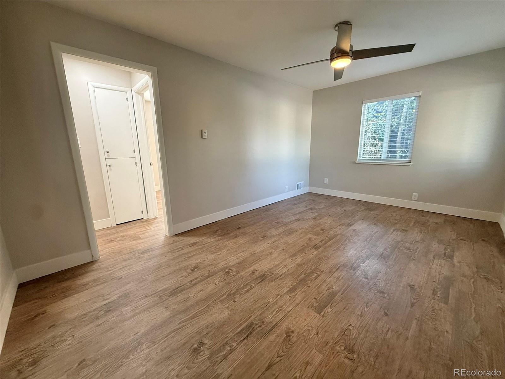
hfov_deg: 102.1
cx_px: 252
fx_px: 204
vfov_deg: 85.7
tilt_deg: -10.9
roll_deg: +1.5
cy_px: 190
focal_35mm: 14
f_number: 2.2
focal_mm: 2.22
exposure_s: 1/120
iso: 320
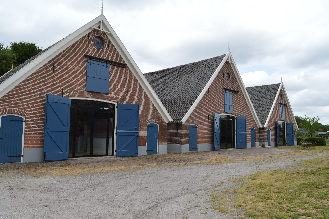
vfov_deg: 47.8
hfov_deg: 67.4
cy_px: 110
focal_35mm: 27
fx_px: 247
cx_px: 164
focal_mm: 18
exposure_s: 1/200
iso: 100
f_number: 8
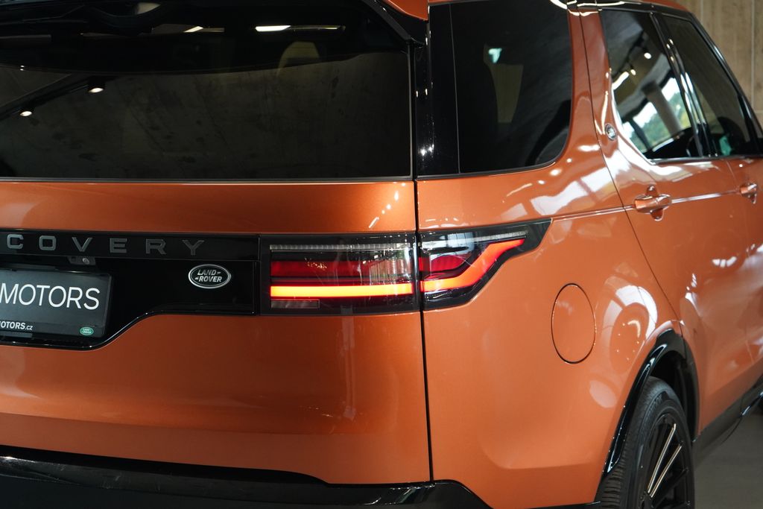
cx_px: 382
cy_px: 254
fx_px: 1420
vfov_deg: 20.3
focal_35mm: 67
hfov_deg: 30.1
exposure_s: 1/160
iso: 6400
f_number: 5.6
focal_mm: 67
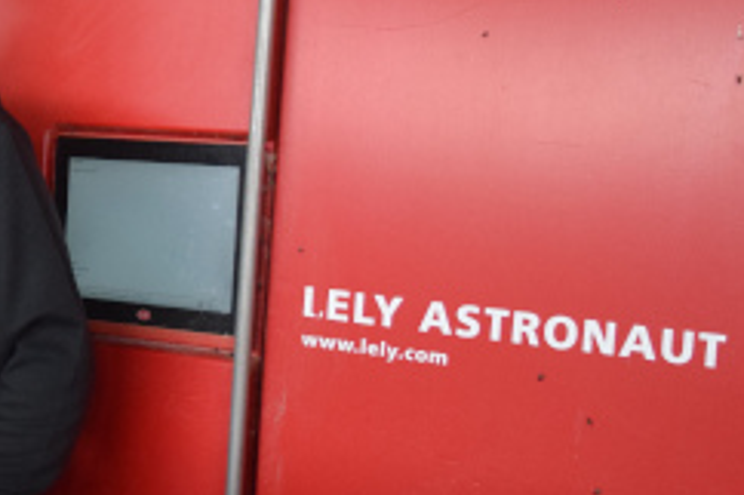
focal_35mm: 90
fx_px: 1859
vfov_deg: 15.2
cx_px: -144
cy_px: 246
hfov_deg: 21.1
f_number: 3.8
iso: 1100
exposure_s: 1/60
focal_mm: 22
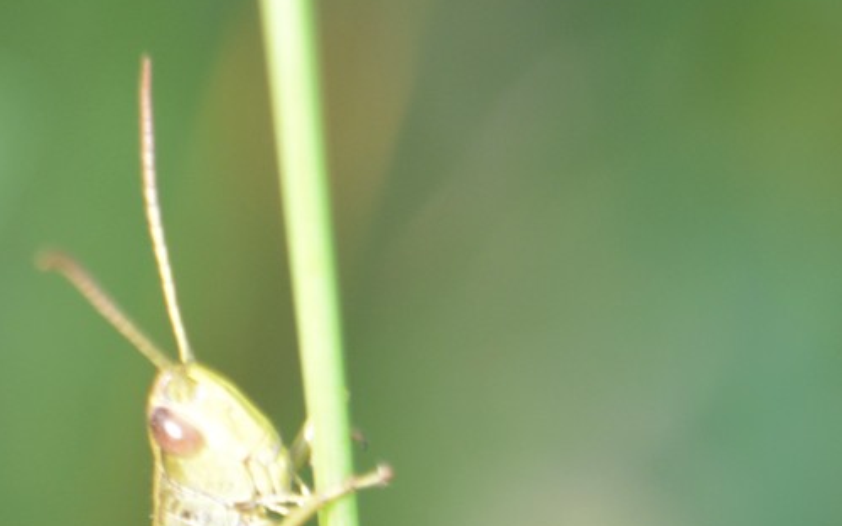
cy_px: 521
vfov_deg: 1.9
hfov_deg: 3.0
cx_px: 263
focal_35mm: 706
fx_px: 16203
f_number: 7.1
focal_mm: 240
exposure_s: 1/125
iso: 400
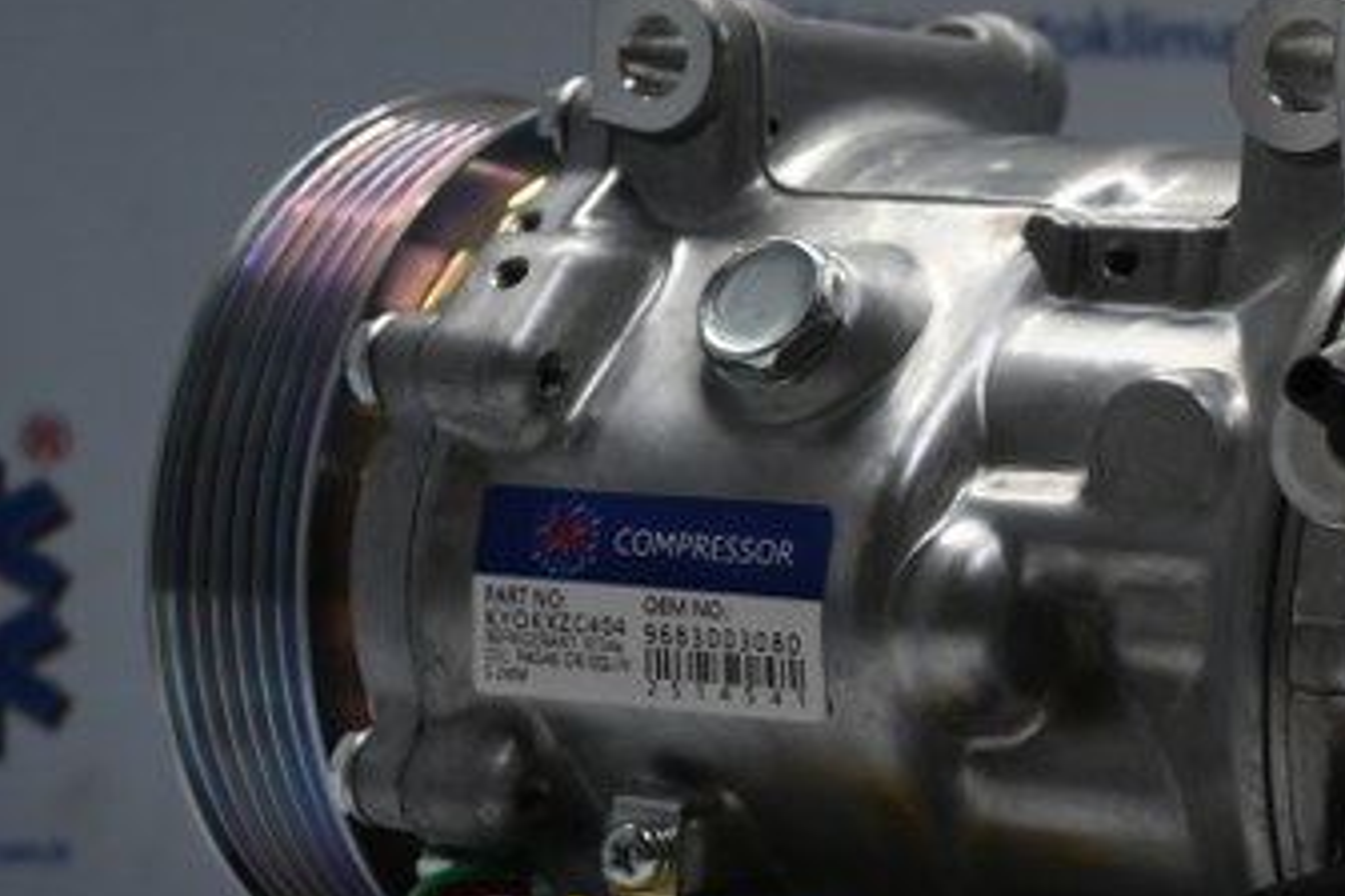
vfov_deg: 11.6
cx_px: 1065
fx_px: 4408
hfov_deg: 17.2
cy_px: 516
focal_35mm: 118
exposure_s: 1/80
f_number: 6
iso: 800
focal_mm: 44
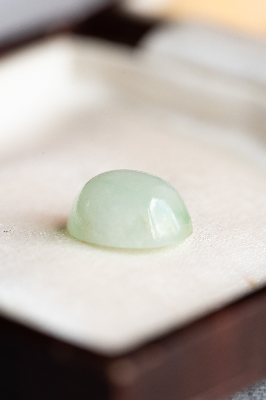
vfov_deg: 22.6
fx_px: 997
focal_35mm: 90
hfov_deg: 15.2
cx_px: 133
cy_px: 200
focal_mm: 90
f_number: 7.1
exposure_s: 1/10
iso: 100
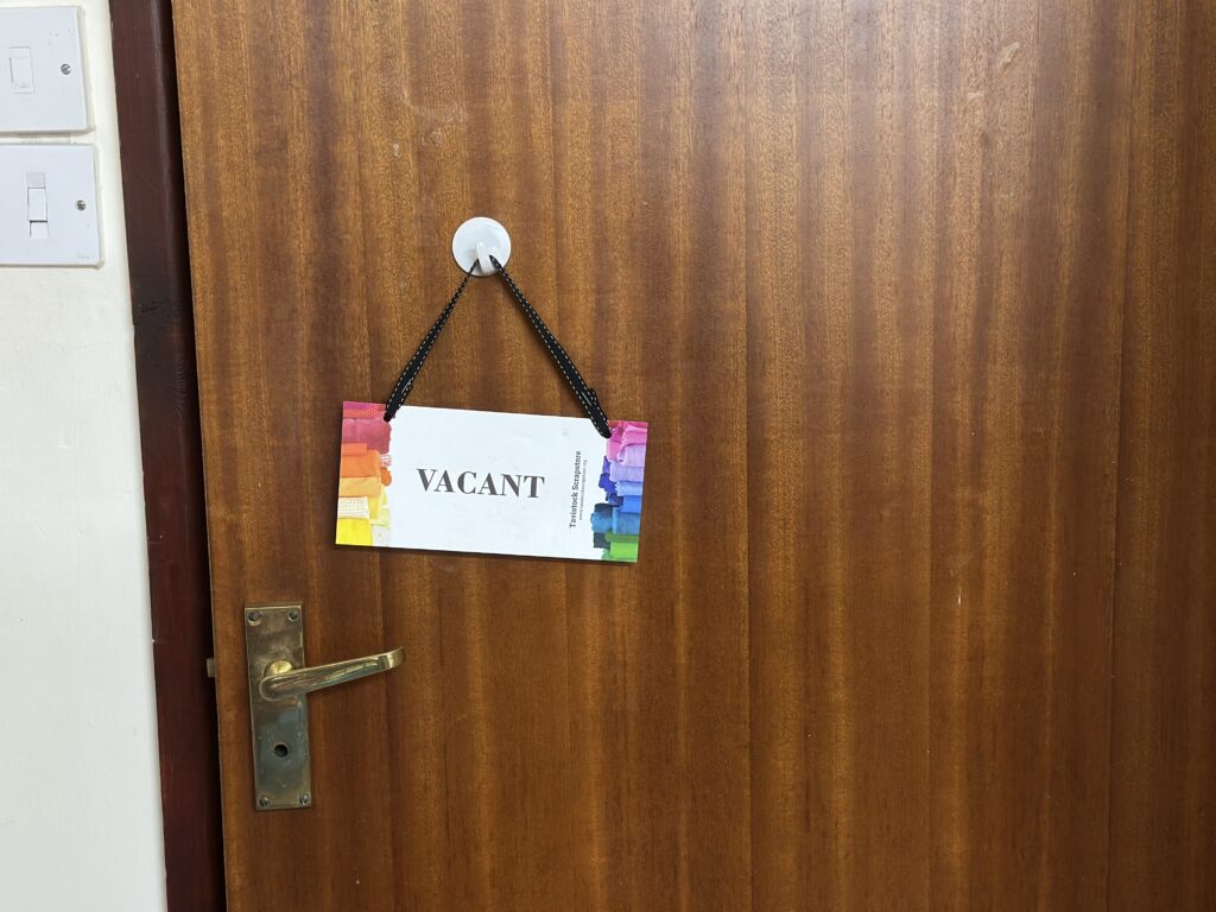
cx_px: 608
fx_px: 1686
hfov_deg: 39.7
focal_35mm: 48
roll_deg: +0.6
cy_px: 456
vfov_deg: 30.3
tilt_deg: -9.9
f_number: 1.78
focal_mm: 6.86
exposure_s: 1/50
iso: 200
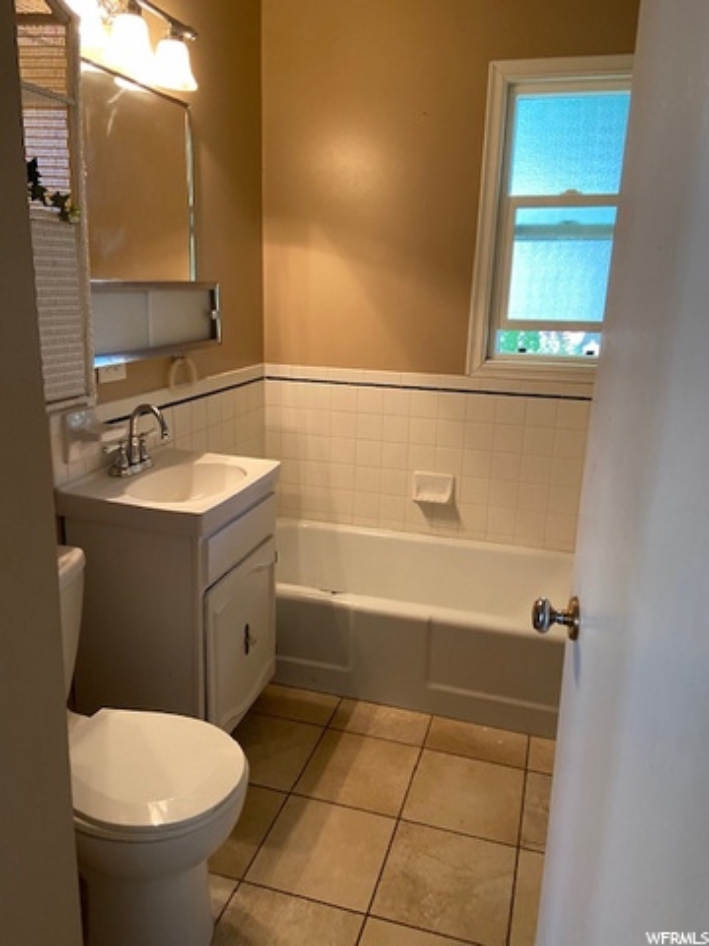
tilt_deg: -14.1
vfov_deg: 67.3
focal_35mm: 26
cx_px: 354
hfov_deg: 53.1
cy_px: 473
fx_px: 710
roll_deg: -1.9
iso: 200
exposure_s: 1/60
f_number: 1.8
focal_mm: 4.25
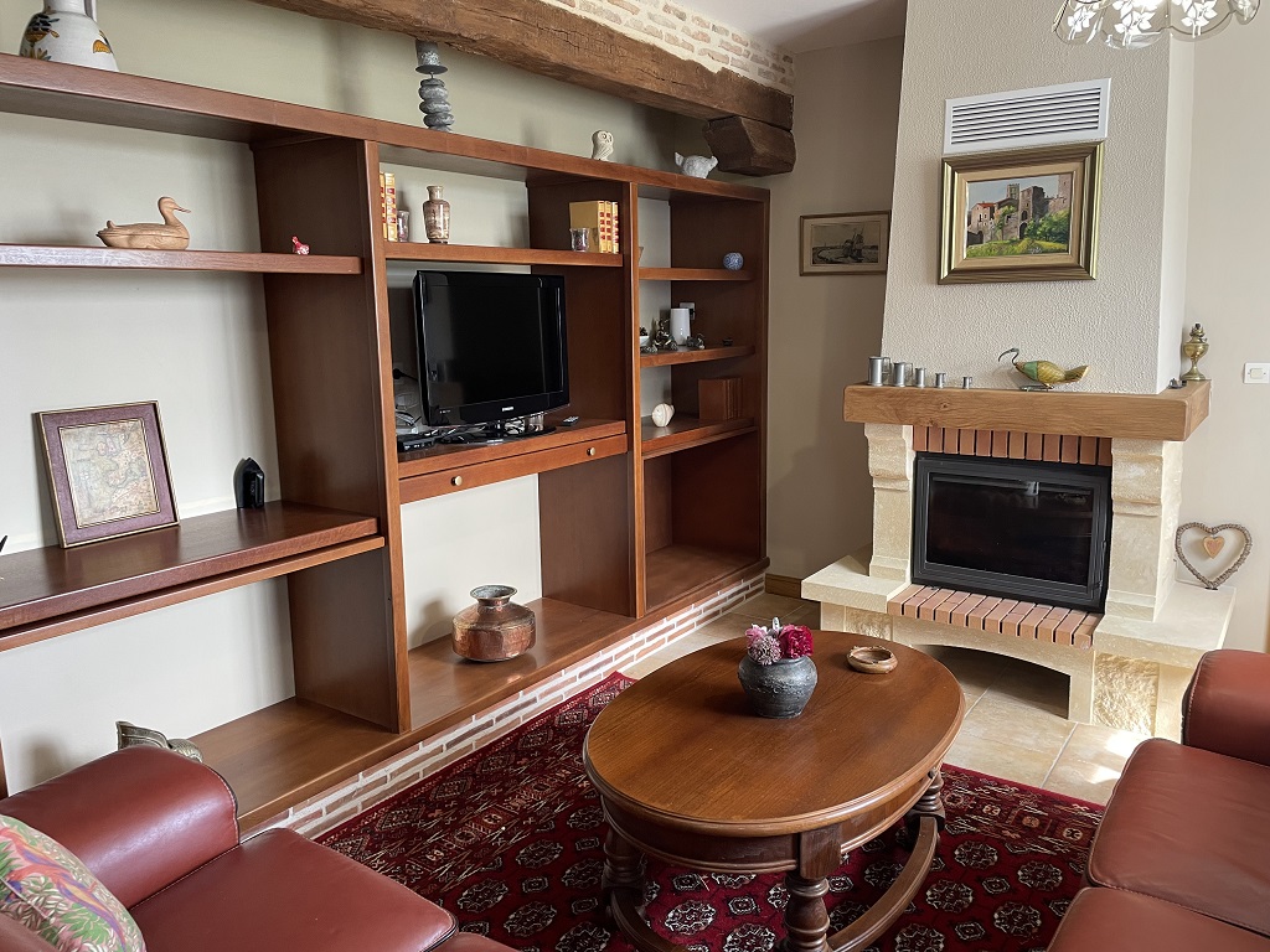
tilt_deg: -9.8
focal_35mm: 26
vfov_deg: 53.1
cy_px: 476
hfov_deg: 67.3
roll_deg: +1.2
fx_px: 954
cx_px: 635
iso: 100
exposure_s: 1/50
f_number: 1.6
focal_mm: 4.2
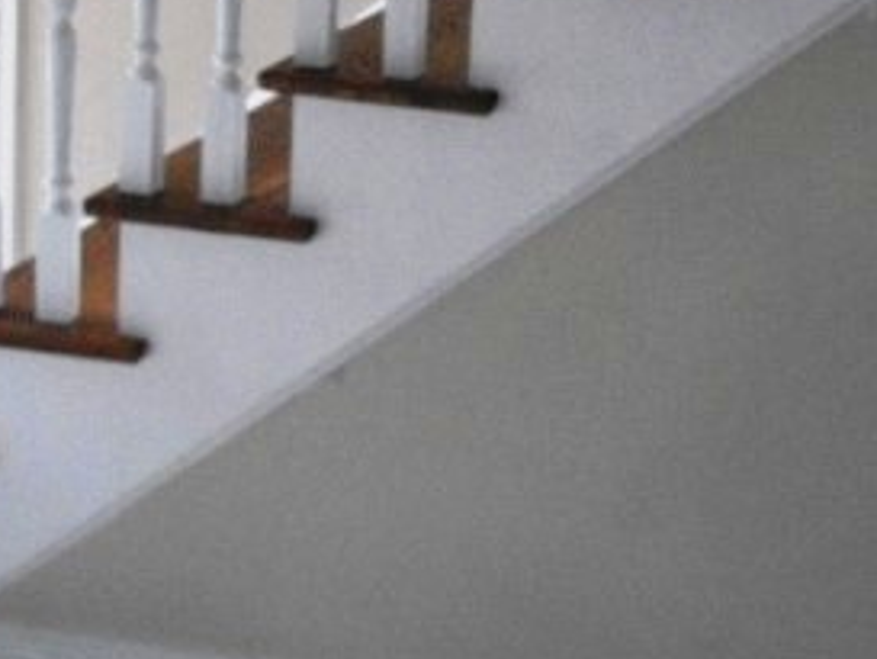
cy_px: -48
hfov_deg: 23.6
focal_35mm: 82
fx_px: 2078
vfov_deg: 17.5
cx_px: 626
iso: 471
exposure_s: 1/125
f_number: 3.1
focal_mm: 6.3
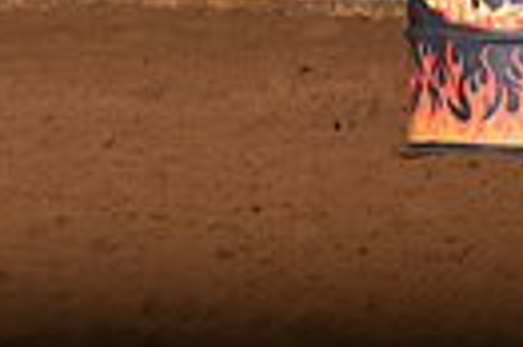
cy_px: -297
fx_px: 13479
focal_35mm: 929
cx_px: 1046
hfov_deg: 2.2
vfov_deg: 1.5
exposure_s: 1/250
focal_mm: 210
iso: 1000
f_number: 5.6
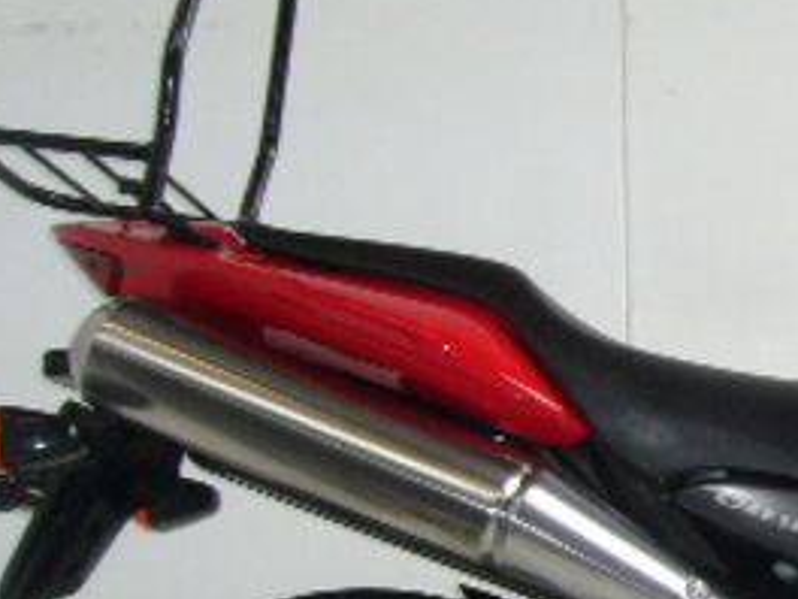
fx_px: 2444
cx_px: 1094
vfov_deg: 13.9
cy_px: 402
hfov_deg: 17.2
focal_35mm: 106
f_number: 2.8
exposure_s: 1/60
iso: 100
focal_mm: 5.8
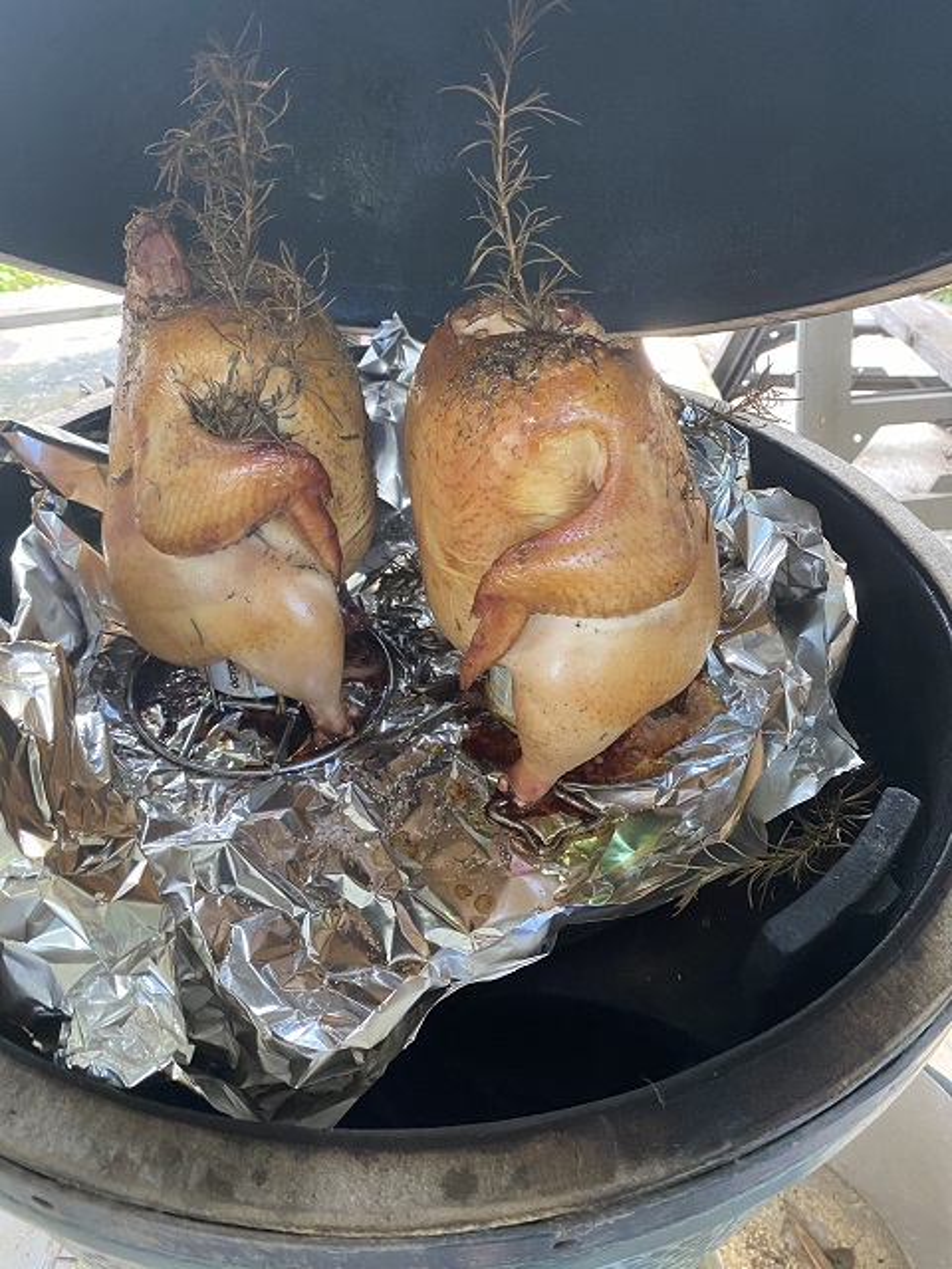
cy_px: 634
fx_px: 953
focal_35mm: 26
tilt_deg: -39.2
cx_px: 476
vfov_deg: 67.3
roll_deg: -1.9
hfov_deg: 53.1
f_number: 1.8
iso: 400
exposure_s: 1/60
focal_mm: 4.25
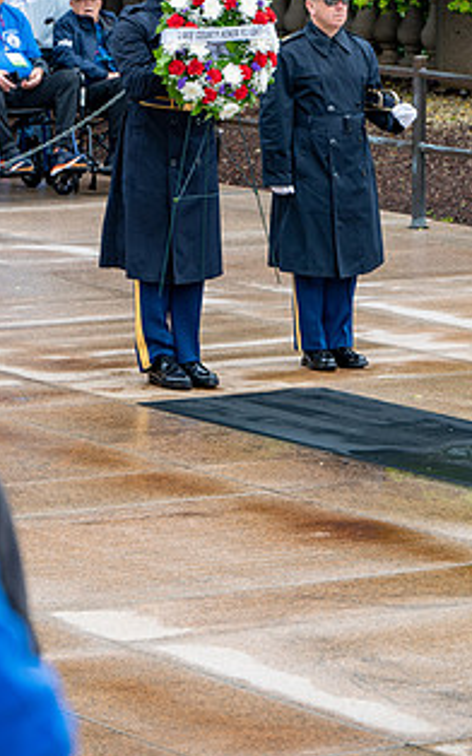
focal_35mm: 219
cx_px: 218
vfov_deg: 9.6
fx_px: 4512
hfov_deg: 6.0
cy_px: 236
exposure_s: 1/100
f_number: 6.3
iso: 200
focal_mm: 150
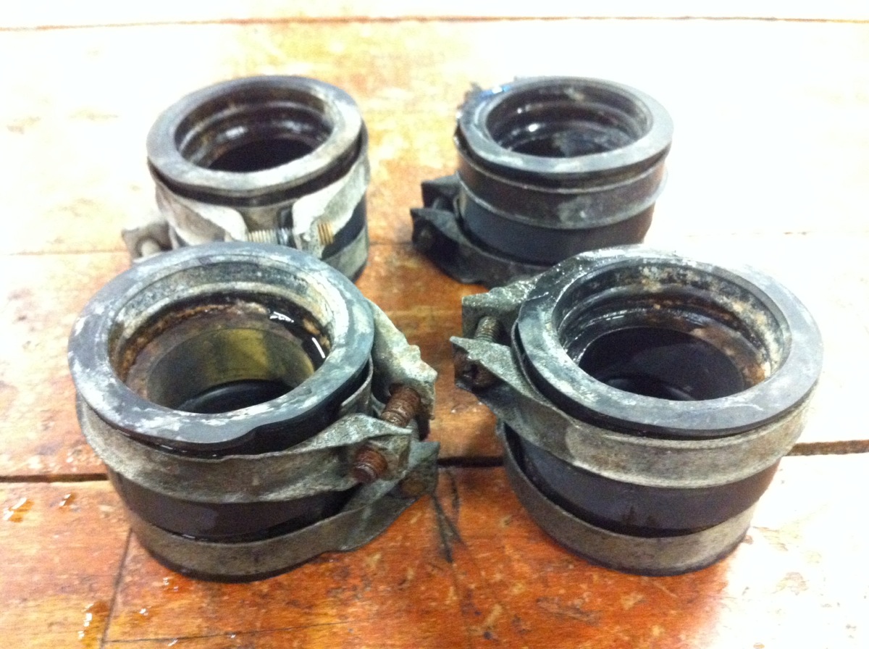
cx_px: 434
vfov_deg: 40.6
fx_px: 877
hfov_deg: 52.7
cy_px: 324
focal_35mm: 35
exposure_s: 1/15
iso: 1000
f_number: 2.8
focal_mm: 3.85
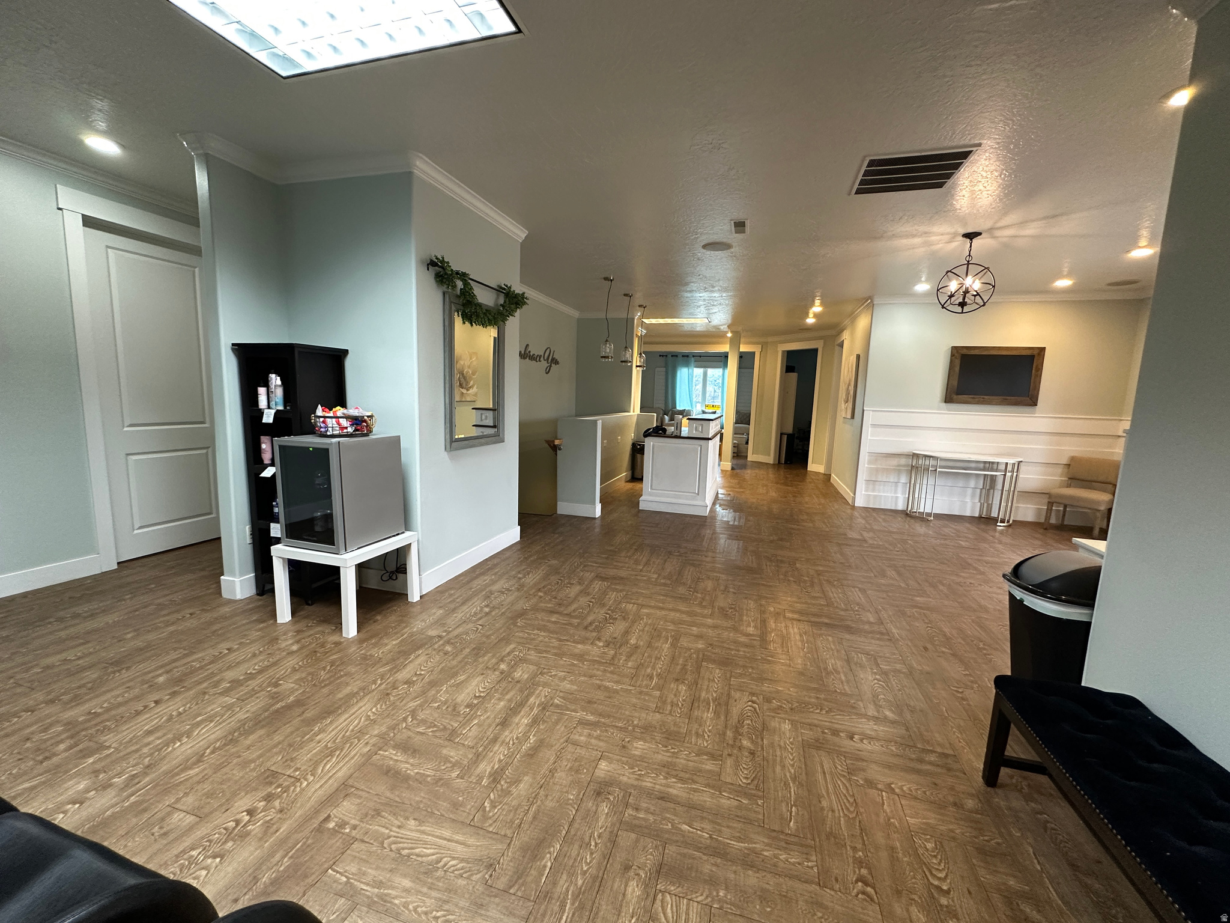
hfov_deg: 102.1
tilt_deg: -7.0
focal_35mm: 14
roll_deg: -1.8
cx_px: 615
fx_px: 497
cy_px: 462
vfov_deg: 85.7
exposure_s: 1/60
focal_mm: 2.22
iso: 250
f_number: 2.2
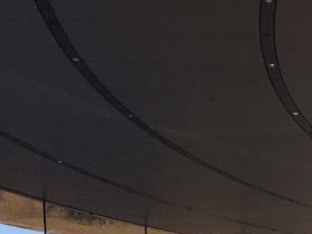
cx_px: 341
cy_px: 530
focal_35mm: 134
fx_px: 1208
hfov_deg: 14.4
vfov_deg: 9.9
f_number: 2.2
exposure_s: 1/541
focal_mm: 4.15
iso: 25
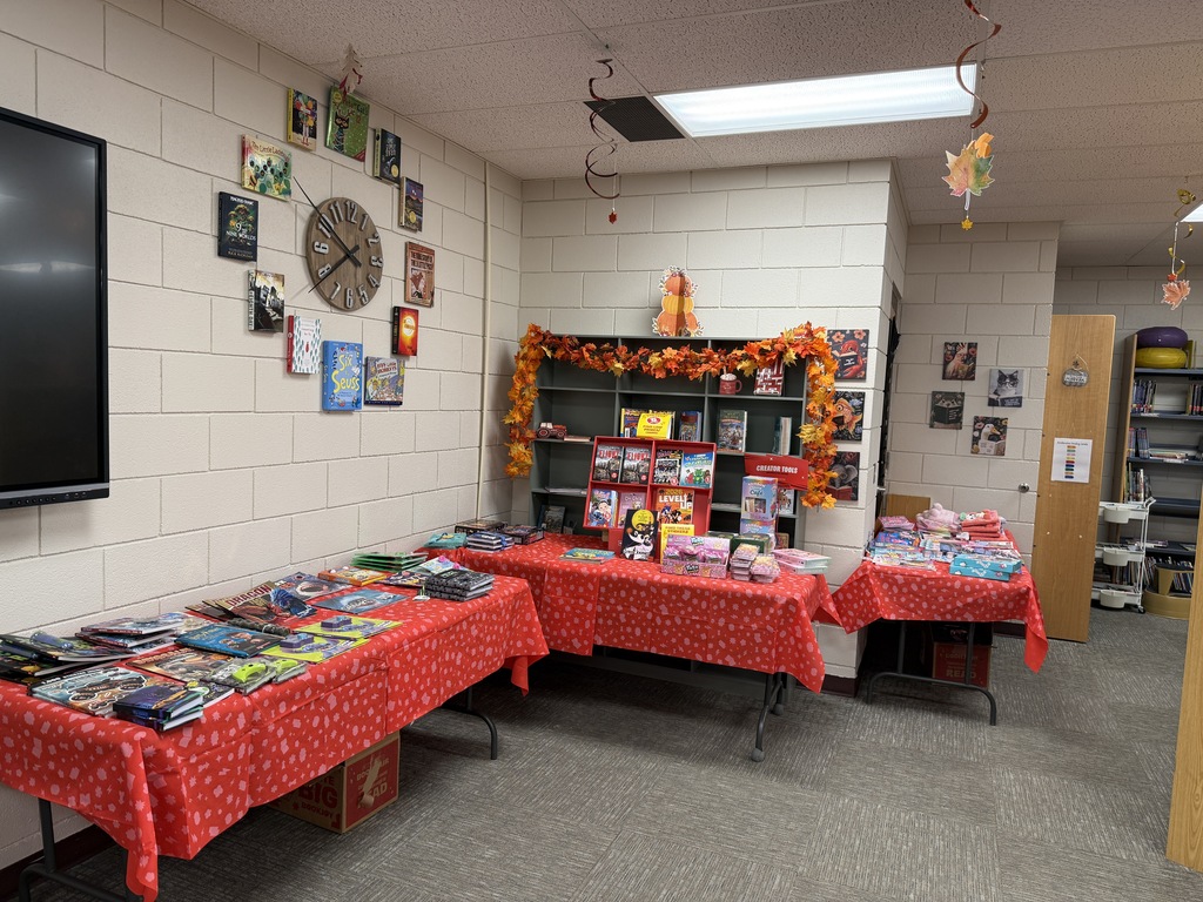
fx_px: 834
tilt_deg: -4.2
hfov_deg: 71.6
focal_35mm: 24
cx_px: 602
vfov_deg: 56.8
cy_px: 451
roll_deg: -2.6
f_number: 1.78
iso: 100
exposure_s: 1/60
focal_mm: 6.76
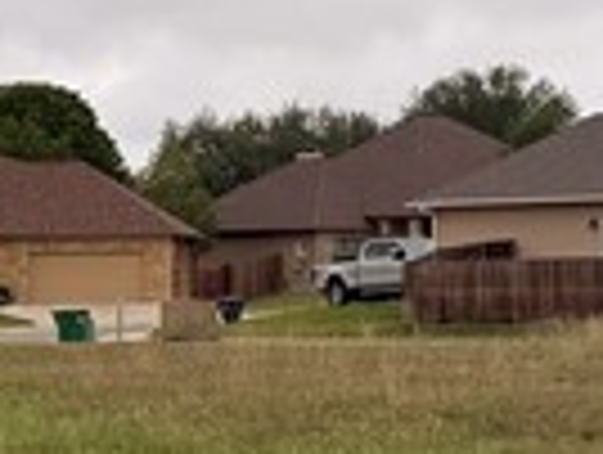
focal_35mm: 183
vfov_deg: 8.1
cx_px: -104
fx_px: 3194
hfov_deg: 10.6
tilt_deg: -0.1
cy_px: 261
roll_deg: +0.5
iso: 80
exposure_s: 1/4673
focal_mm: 6.76
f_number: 1.78
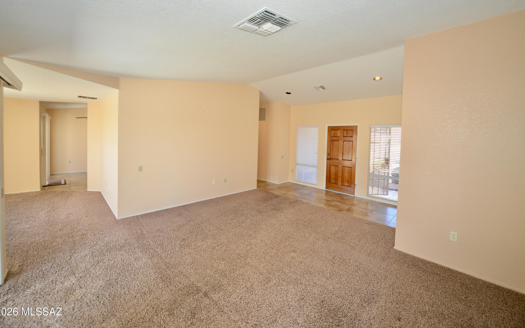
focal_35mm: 14
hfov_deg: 105.3
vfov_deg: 78.3
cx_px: 264
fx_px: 200
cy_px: 144
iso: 800
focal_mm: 13
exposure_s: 1/80
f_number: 7.1
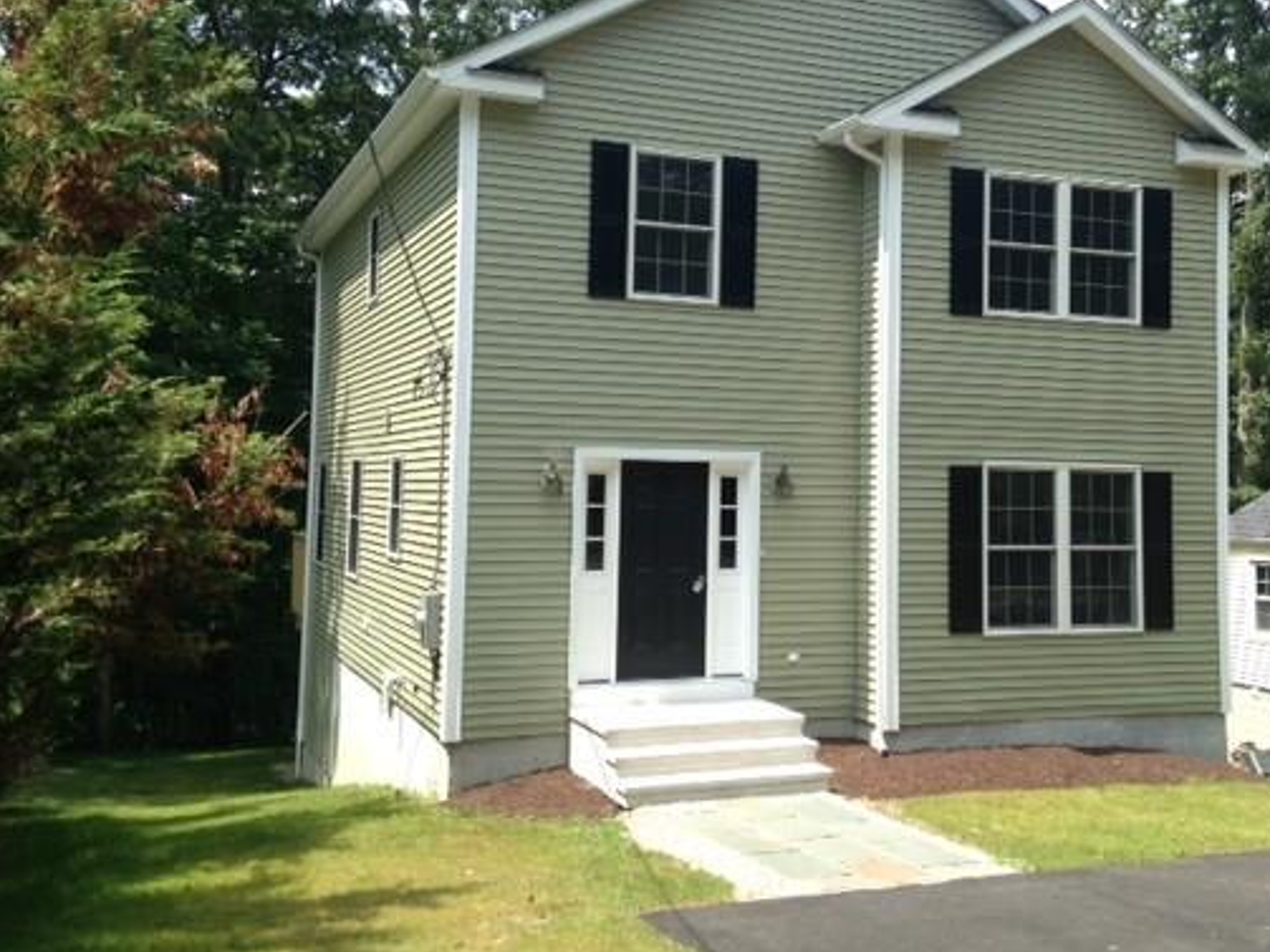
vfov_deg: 34.3
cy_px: 394
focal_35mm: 42
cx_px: 760
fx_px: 1541
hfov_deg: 44.6
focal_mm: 4.12
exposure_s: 1/511
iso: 50
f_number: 2.4
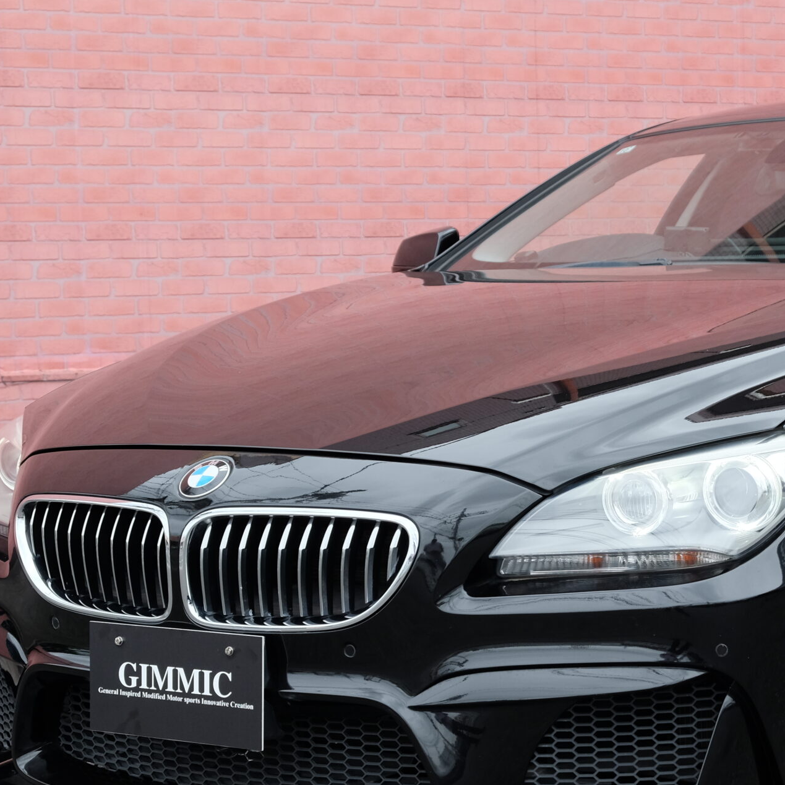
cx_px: 677
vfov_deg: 20.6
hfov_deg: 20.3
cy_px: 513
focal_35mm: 84
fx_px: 2155
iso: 400
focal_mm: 32.9
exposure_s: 1/150
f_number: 5.6
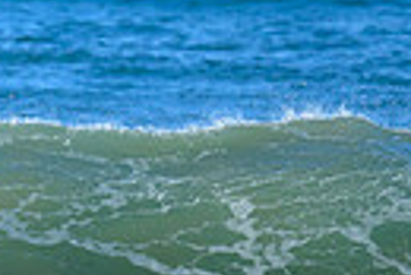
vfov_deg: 0.4
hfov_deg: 0.6
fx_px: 40723
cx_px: -496
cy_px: 315
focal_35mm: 3563
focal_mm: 800
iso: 640
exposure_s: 1/2000
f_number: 8
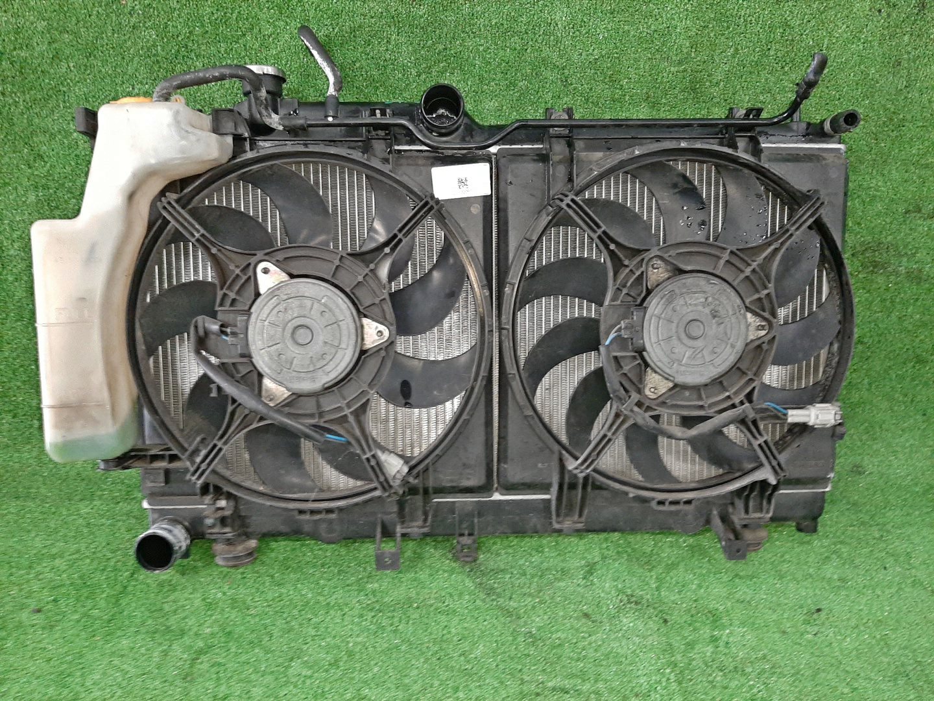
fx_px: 702
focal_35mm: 26
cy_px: 350
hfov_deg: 67.3
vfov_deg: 53.1
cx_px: 467
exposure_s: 1/25
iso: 275
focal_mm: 3.93
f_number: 1.7
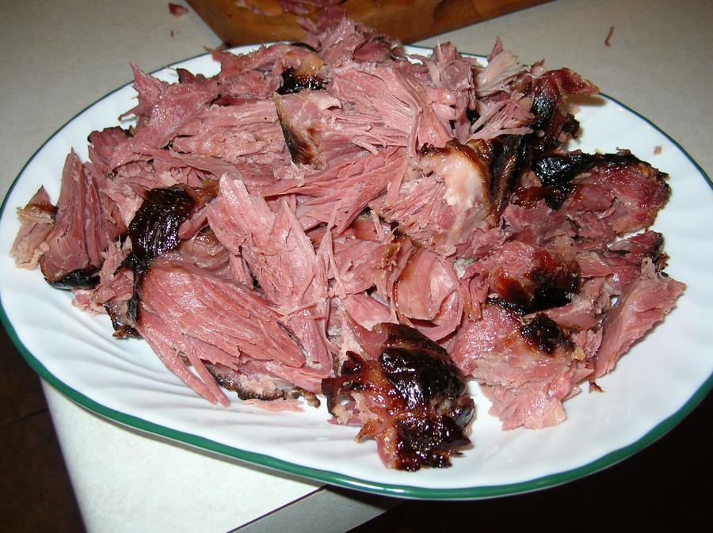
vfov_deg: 39.6
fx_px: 741
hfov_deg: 51.4
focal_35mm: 36
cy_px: 266
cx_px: 356
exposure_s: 1/60.1
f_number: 2.7
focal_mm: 6
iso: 50
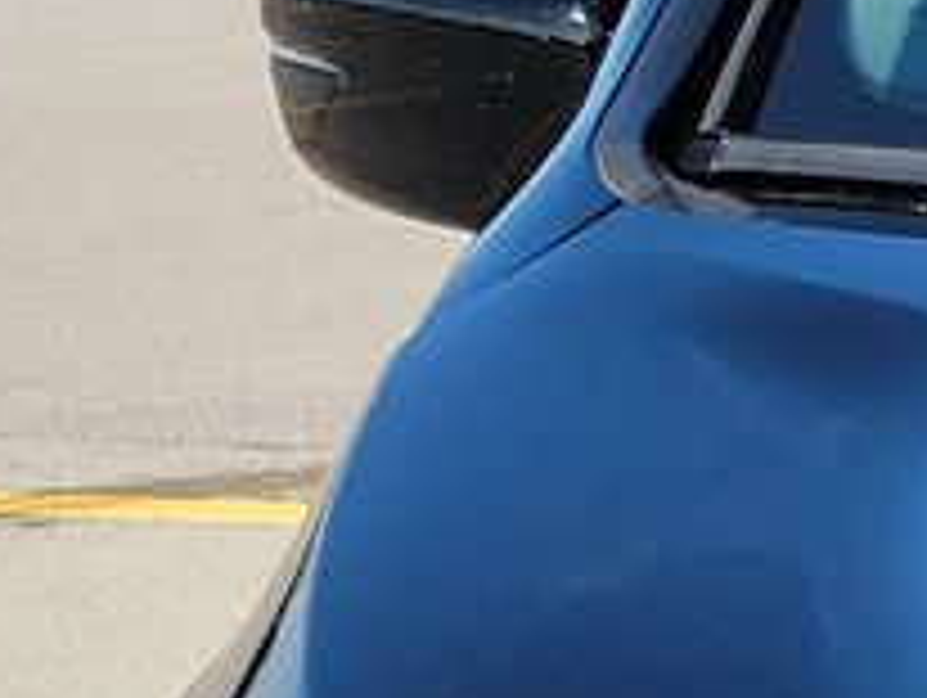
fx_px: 4987
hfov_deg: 9.3
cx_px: 2385
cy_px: 1153
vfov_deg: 7.8
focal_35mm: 186
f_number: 1.8
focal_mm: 6.7
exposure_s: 1/607
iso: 50
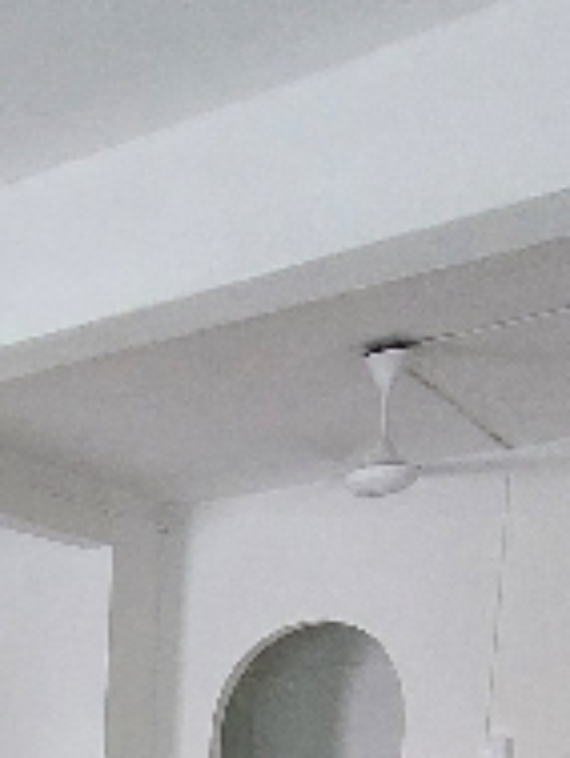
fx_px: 1206
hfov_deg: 22.3
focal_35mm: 55
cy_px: 1067
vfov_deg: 27.1
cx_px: -265
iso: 320
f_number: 2.2
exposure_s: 1/50
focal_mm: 1.74
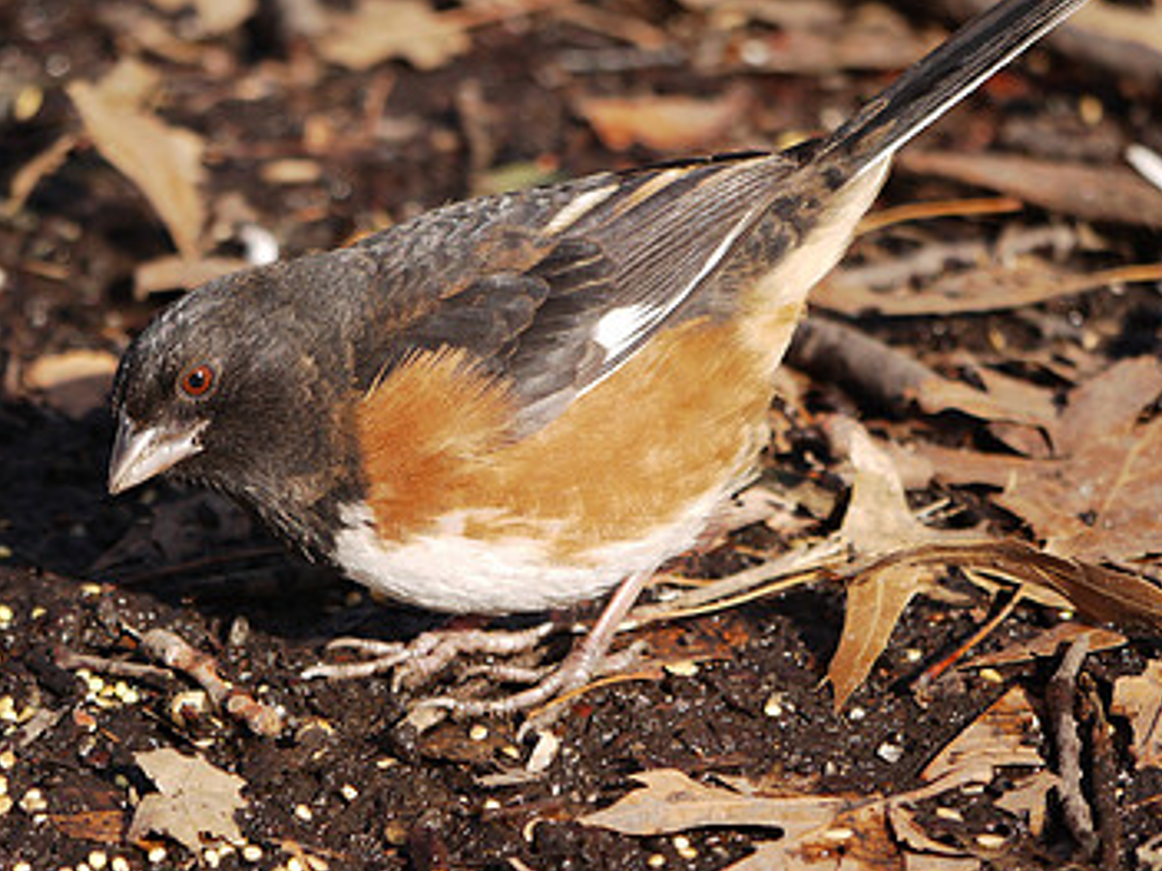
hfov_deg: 2.9
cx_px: 420
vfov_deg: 2.2
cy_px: 412
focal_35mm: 677
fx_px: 22718
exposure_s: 1/400
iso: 125
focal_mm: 205
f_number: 5
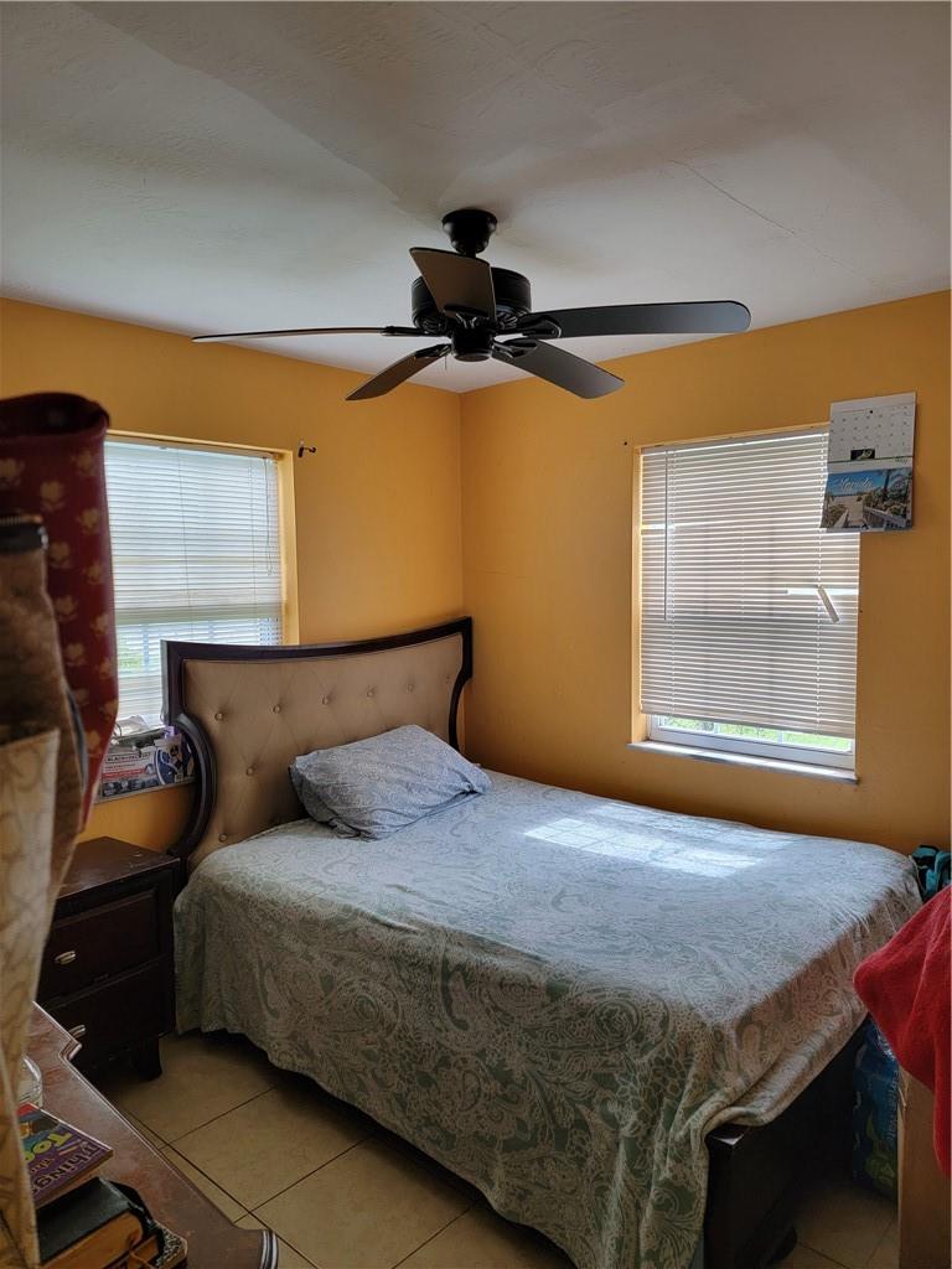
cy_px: 634
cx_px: 476
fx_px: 880
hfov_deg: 56.8
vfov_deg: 71.6
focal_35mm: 24
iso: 80
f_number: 1.8
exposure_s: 1/120
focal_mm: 6.7
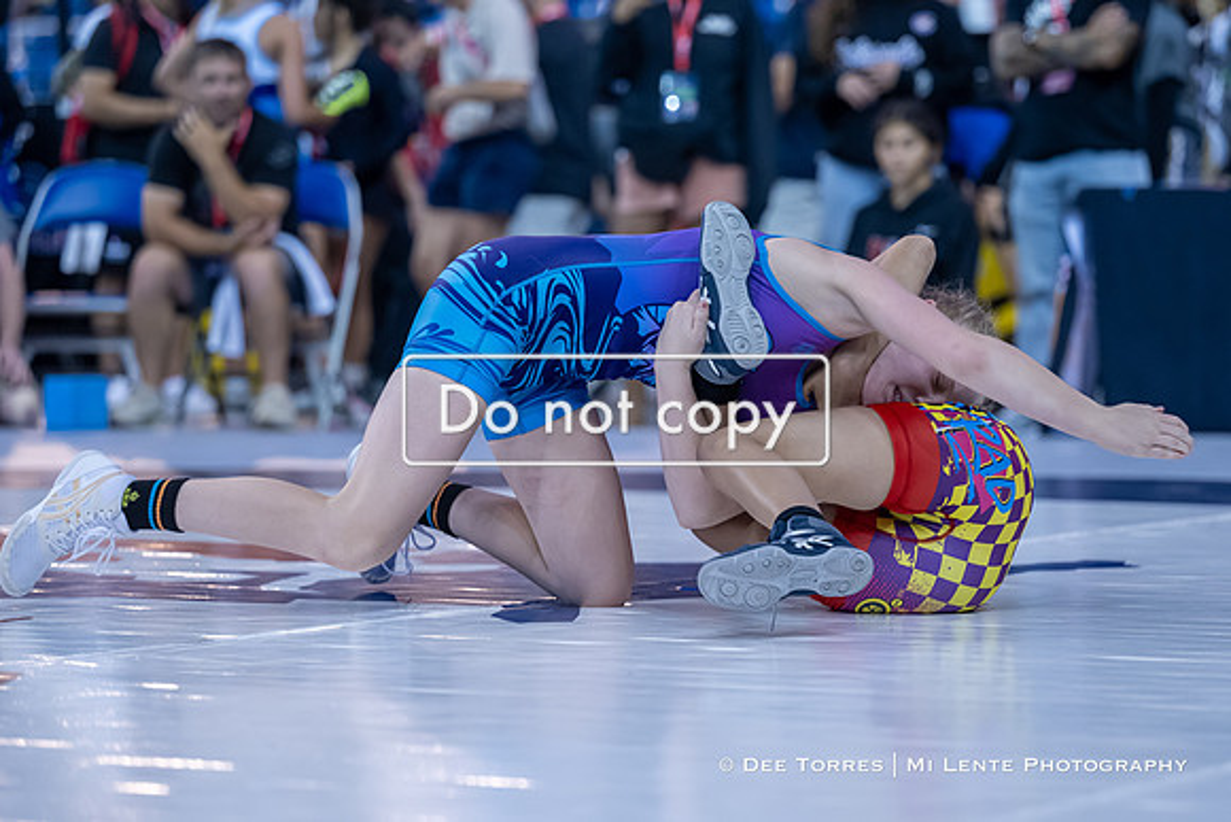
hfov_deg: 14.3
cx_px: 663
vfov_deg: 9.6
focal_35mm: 143
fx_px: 4894
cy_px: 459
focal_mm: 115
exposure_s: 1/800
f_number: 2.8
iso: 1800
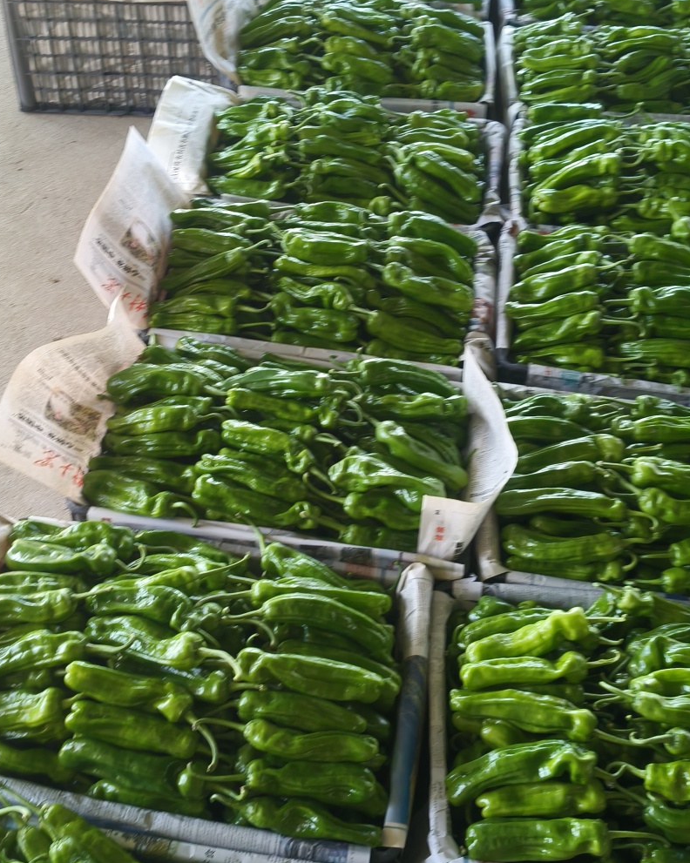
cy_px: 410
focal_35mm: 41
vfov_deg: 44.8
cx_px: 342
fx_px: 1047
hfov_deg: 36.5
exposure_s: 1/100
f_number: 1.8
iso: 125
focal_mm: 4.84
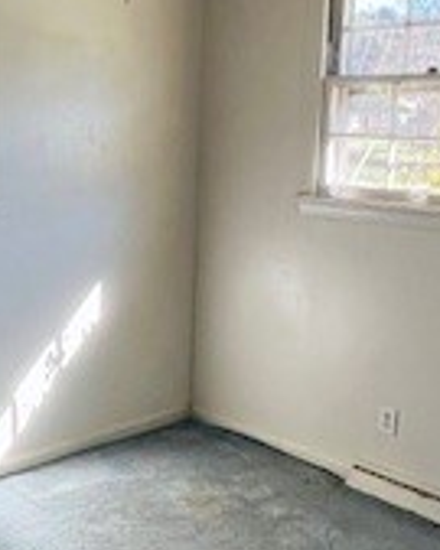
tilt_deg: -8.5
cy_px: 251
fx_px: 782
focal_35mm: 48
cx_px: 36
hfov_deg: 30.0
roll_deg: +0.1
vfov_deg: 38.8
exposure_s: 1/99
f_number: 1.8
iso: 100
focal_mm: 1.57
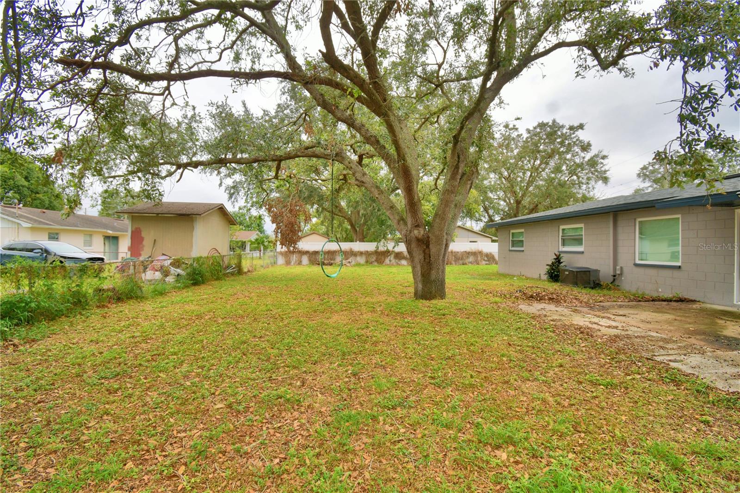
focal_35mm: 15
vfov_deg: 77.3
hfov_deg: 100.4
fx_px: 308
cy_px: 246
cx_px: 370
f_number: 5.6
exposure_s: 1/250
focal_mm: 10
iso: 100
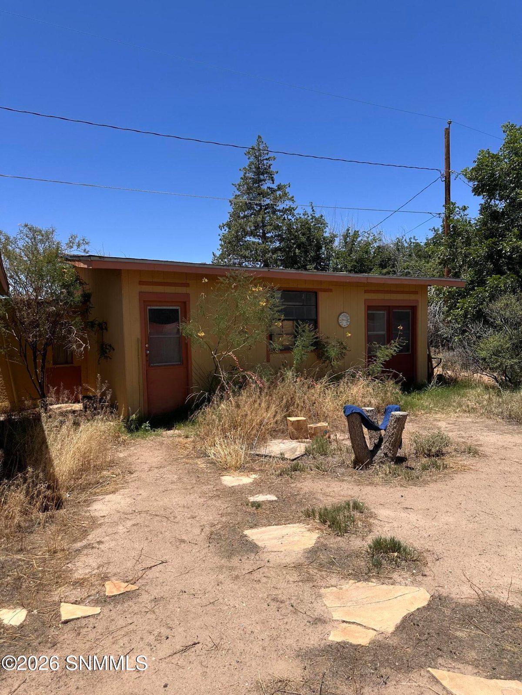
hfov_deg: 56.8
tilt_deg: -0.9
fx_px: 483
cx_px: 261
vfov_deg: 71.6
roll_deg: +1.8
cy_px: 348
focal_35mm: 24
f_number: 1.78
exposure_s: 1/5263
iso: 80
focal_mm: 6.86
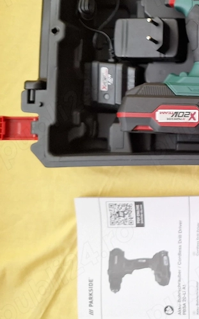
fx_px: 425
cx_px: 289
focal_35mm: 49
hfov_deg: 22.2
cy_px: 122
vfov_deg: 40.8
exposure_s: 1/100
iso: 64
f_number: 1.8
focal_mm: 5.54
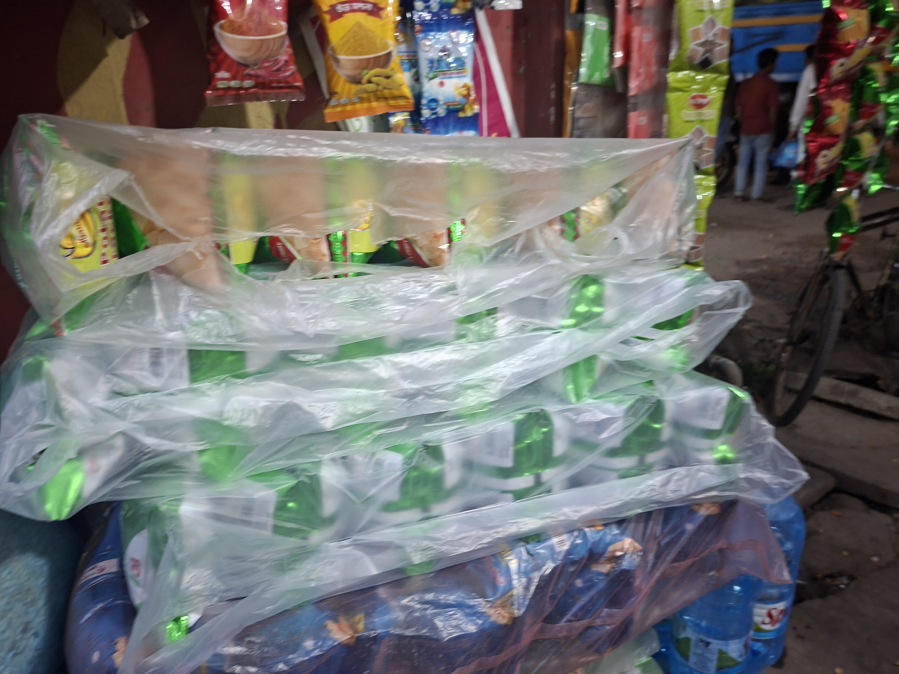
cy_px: 337
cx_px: 450
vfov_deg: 58.9
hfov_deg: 73.9
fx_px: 597
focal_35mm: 23
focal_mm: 5.54
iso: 400
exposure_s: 1/33
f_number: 1.8
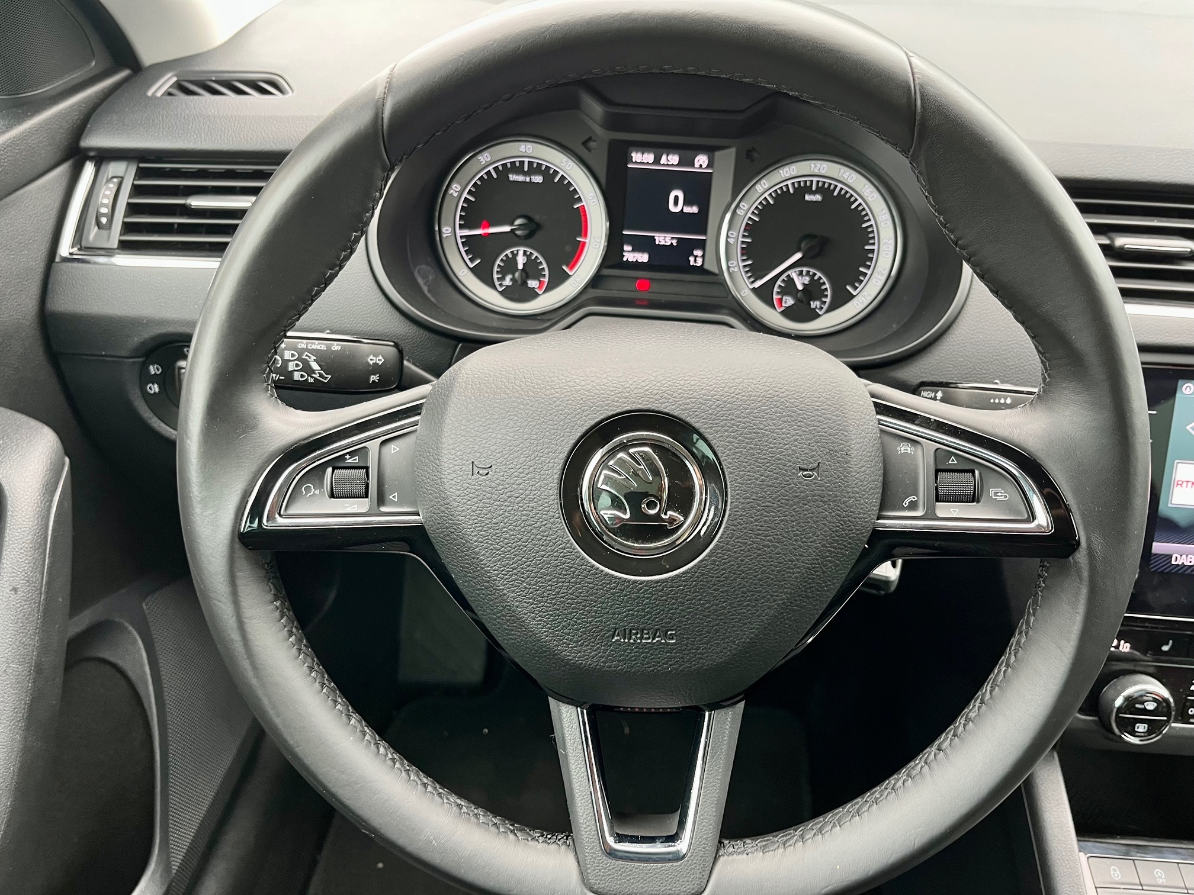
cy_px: 448
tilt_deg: -37.0
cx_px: 597
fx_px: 897
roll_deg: +0.4
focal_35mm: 26
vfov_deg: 53.1
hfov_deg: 67.3
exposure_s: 1/88
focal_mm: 5.1
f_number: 1.6
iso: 125
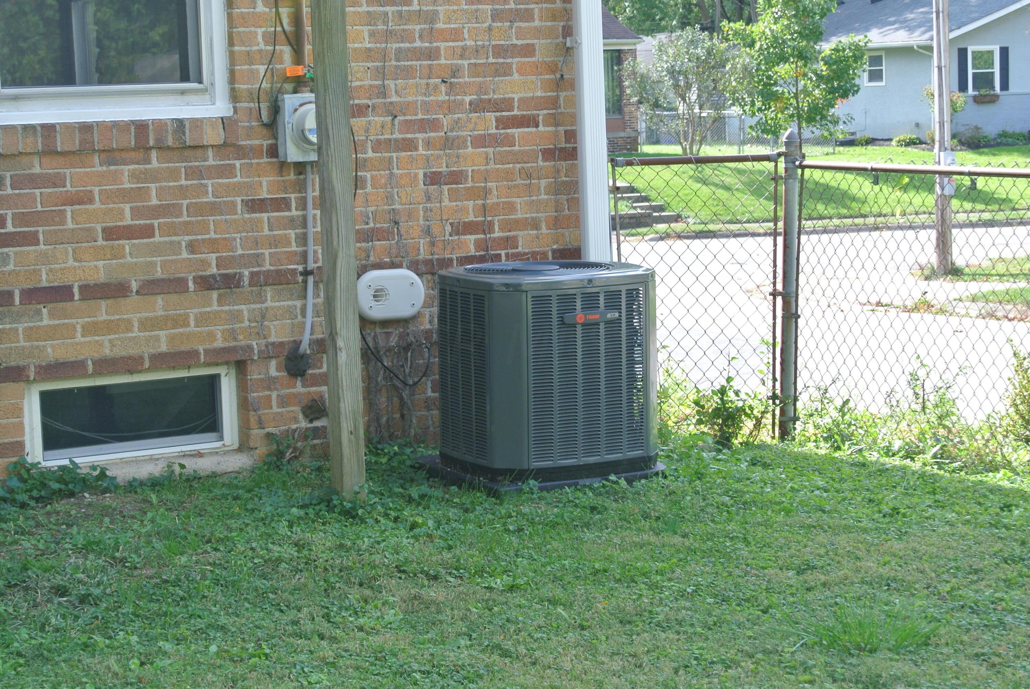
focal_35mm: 81
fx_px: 2320
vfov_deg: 16.9
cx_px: 515
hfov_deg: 25.0
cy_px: 344
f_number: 5.6
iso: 100
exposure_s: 1/60
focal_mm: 30
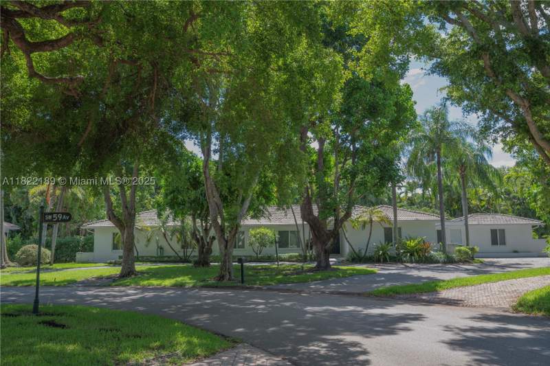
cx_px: 275
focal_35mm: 30
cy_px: 183
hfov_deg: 61.9
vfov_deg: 43.6
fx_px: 458
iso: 110
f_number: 10
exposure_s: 1/30
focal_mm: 30
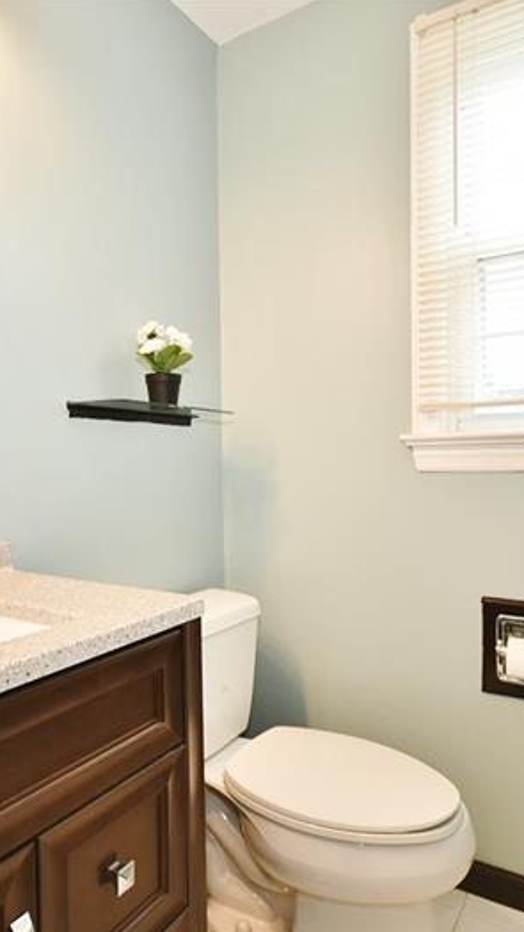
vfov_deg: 76.3
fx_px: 592
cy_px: 470
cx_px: 224
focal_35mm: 24
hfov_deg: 47.6
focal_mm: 10
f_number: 4
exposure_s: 1/125
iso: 800
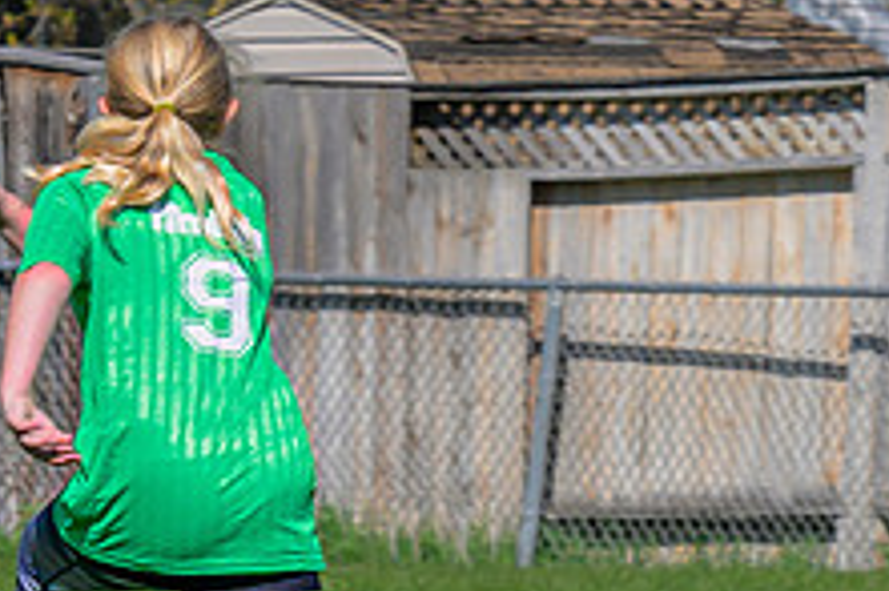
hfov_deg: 2.2
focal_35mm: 939
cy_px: 318
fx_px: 23170
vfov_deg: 1.5
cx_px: 1034
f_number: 6.3
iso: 90
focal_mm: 120
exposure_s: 1/500
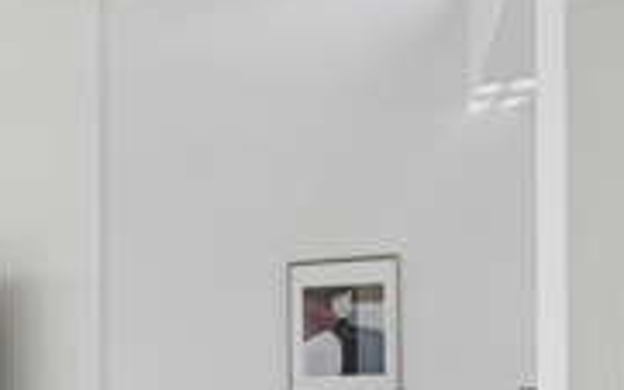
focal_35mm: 53
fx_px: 904
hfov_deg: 32.8
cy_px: 414
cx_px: -83
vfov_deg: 23.1
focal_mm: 15
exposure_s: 1/160
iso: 200
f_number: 9
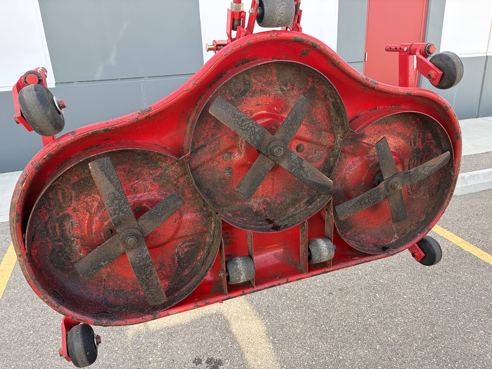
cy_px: 184
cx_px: 246
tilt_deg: -19.8
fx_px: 370
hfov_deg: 67.3
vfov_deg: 53.1
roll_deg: +2.5
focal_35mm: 26
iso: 50
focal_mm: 5.96
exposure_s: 1/173
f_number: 1.6
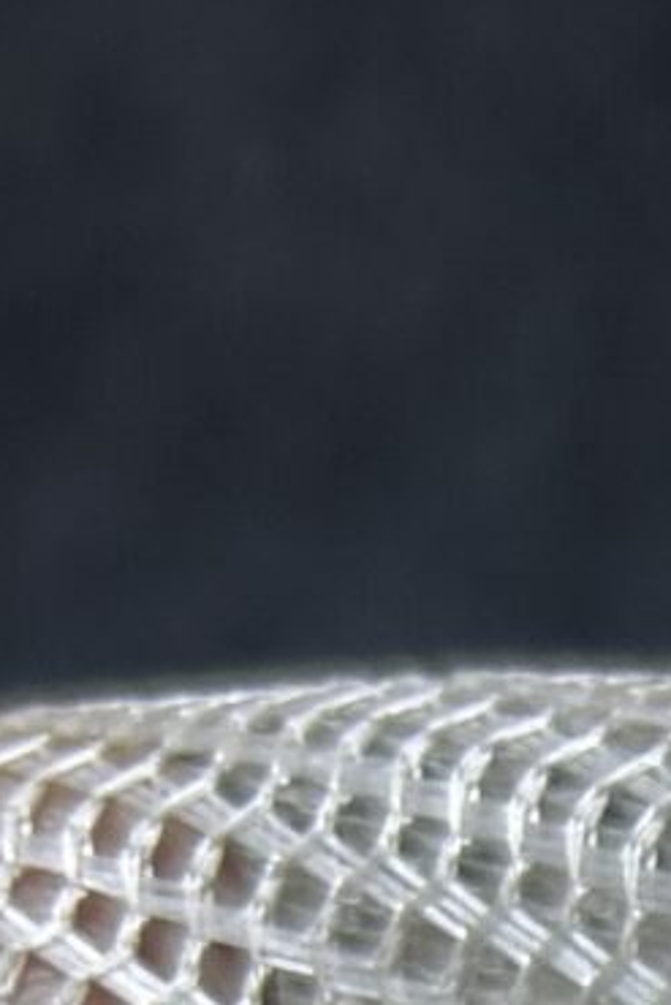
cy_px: 2442
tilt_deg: -49.1
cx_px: 1855
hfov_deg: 6.8
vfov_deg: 9.7
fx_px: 5223
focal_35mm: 187
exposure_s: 1/102
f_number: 1.5
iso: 32
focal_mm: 5.7
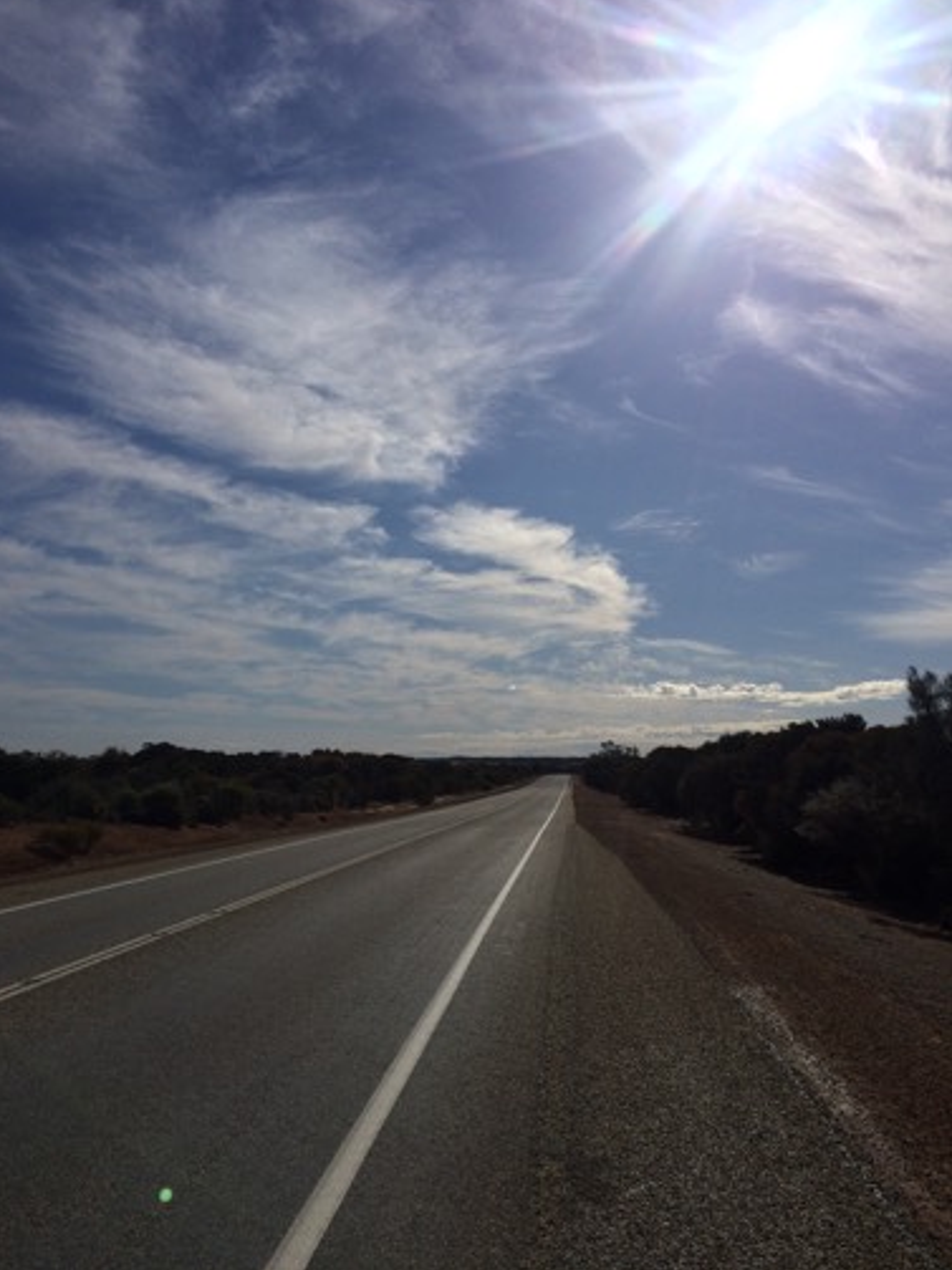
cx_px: 462
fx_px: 1101
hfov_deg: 46.8
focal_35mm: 30
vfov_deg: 60.0
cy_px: 621
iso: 40
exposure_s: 1/13699
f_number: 2.2
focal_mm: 4.15
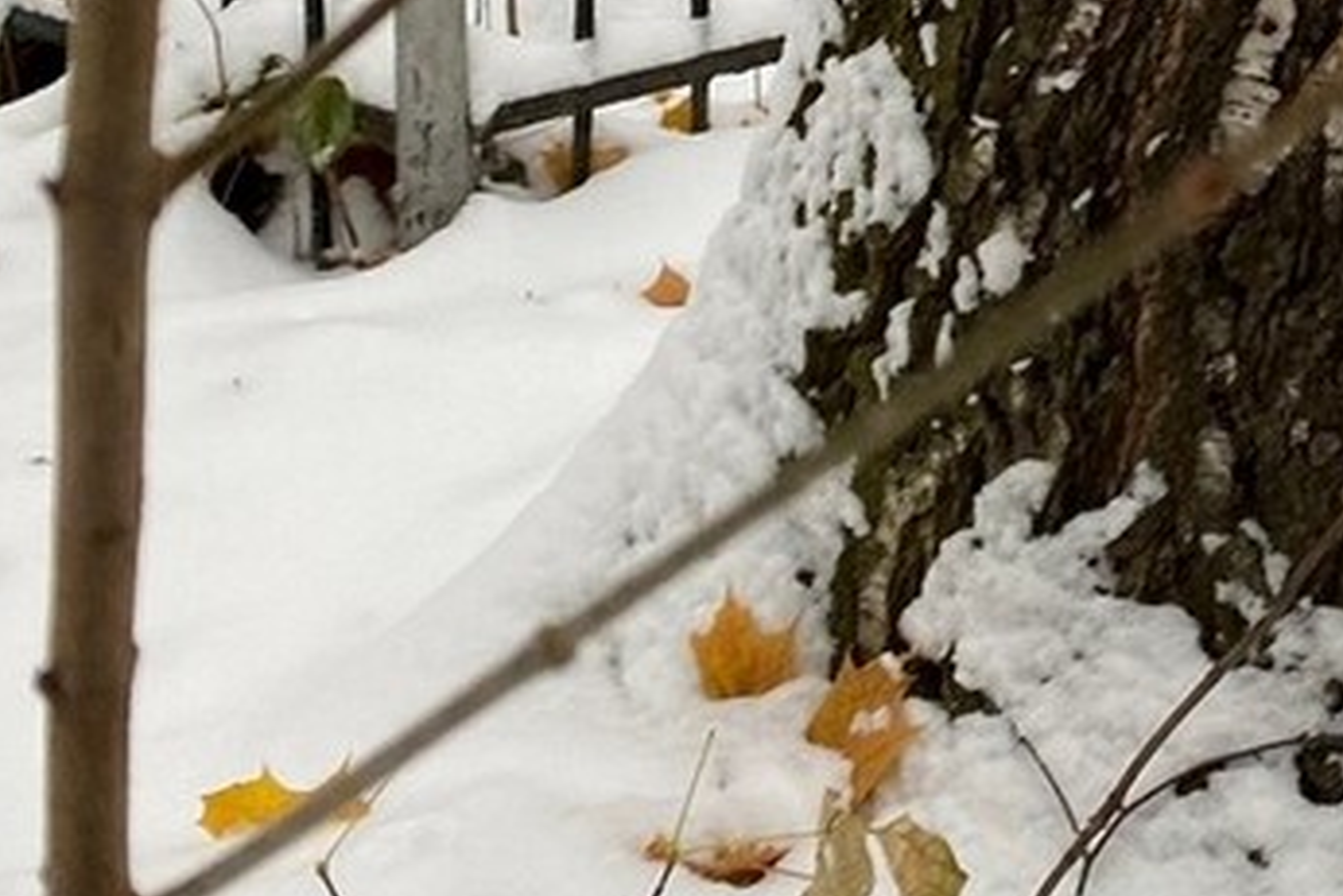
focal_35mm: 80
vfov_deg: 16.1
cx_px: 1754
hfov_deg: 22.6
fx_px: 2986
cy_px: -314
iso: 32
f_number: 1.8
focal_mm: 4.25
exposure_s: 1/122
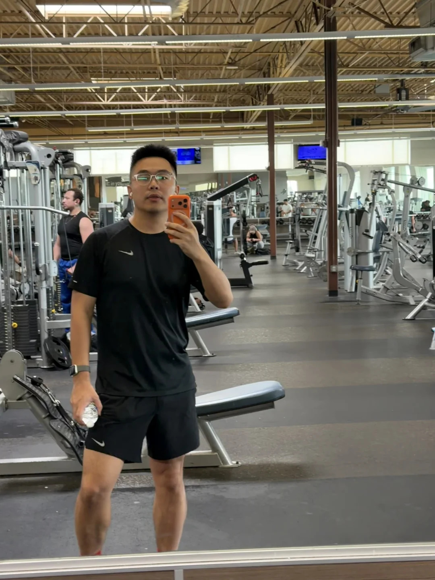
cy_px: 290
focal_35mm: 48
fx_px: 804
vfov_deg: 39.7
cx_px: 218
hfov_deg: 30.3
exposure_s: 1/74
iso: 160
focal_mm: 6.76
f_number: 1.78
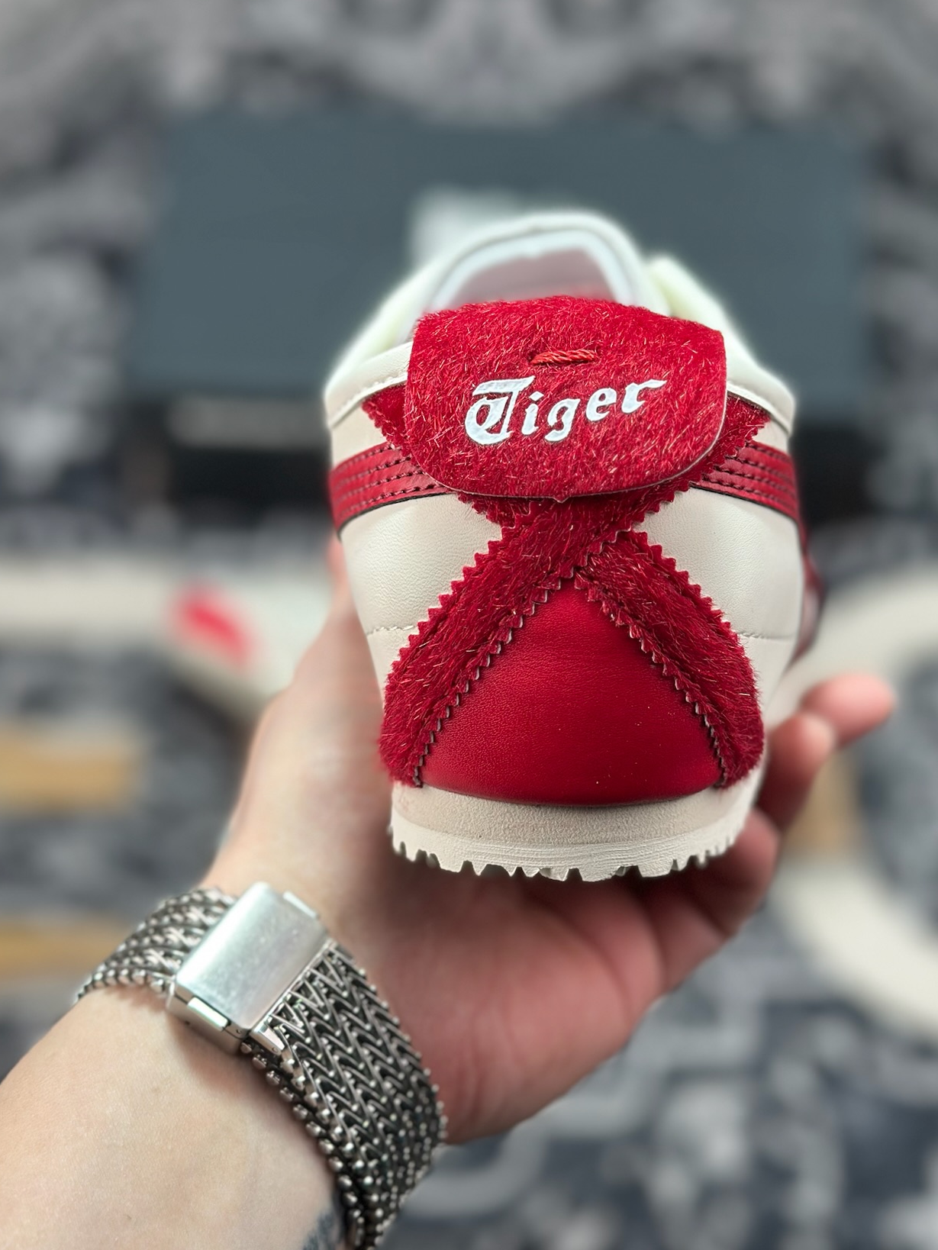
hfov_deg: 24.4
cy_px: 535
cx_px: 575
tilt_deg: -56.8
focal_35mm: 60
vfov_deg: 32.1
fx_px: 2167
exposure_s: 1/402
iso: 80
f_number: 1.78
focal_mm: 6.86
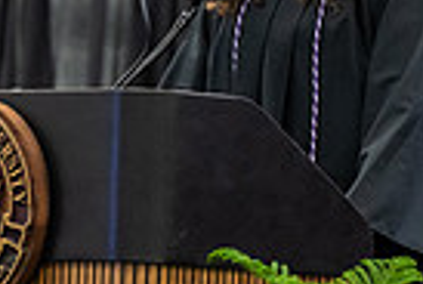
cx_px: 333
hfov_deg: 3.1
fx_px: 7701
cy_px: 150
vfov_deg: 2.1
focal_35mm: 654
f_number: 3.2
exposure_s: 1/200
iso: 2500
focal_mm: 155
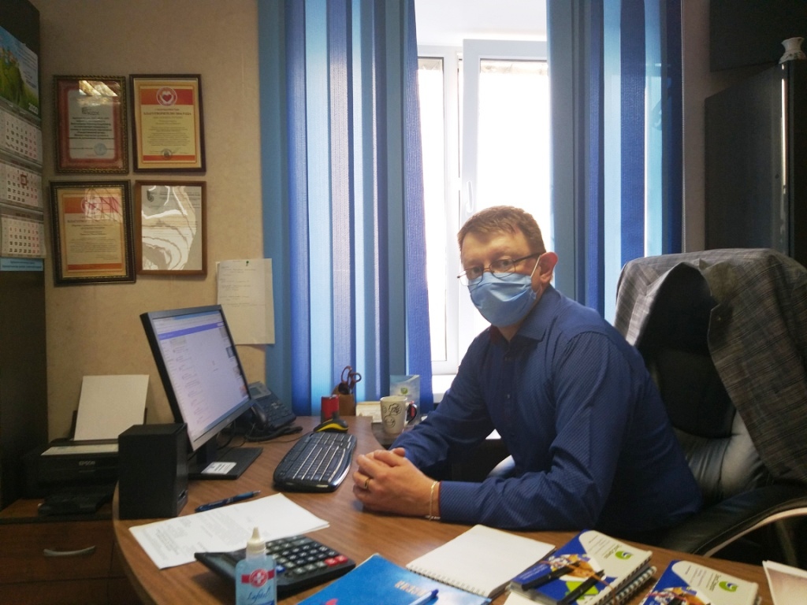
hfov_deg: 67.3
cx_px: 404
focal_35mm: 26
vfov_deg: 53.1
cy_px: 302
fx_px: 606
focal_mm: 3.93
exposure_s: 1/50
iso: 64
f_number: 1.7
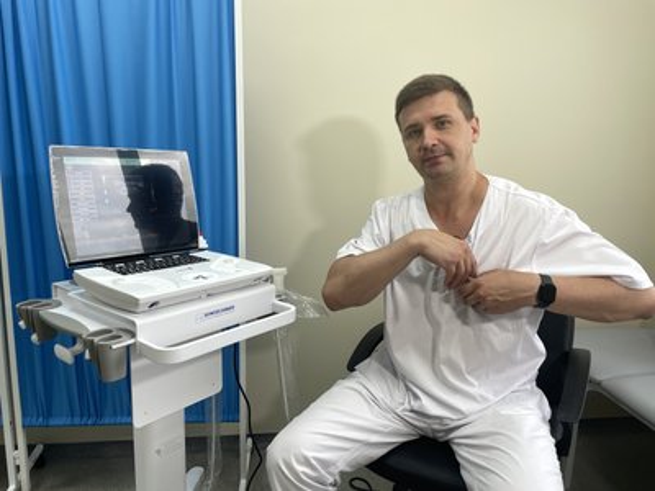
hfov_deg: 67.3
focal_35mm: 26
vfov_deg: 53.1
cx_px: 328
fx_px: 492
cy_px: 246
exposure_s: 1/100
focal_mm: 4.2
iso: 50
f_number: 1.6
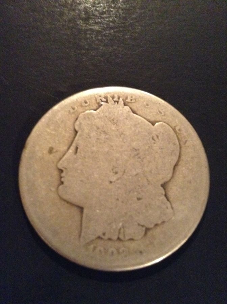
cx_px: 114
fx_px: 289
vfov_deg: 55.4
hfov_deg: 42.8
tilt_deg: -78.8
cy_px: 152
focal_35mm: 33
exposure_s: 1/17
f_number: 2.4
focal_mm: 3.3
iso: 640
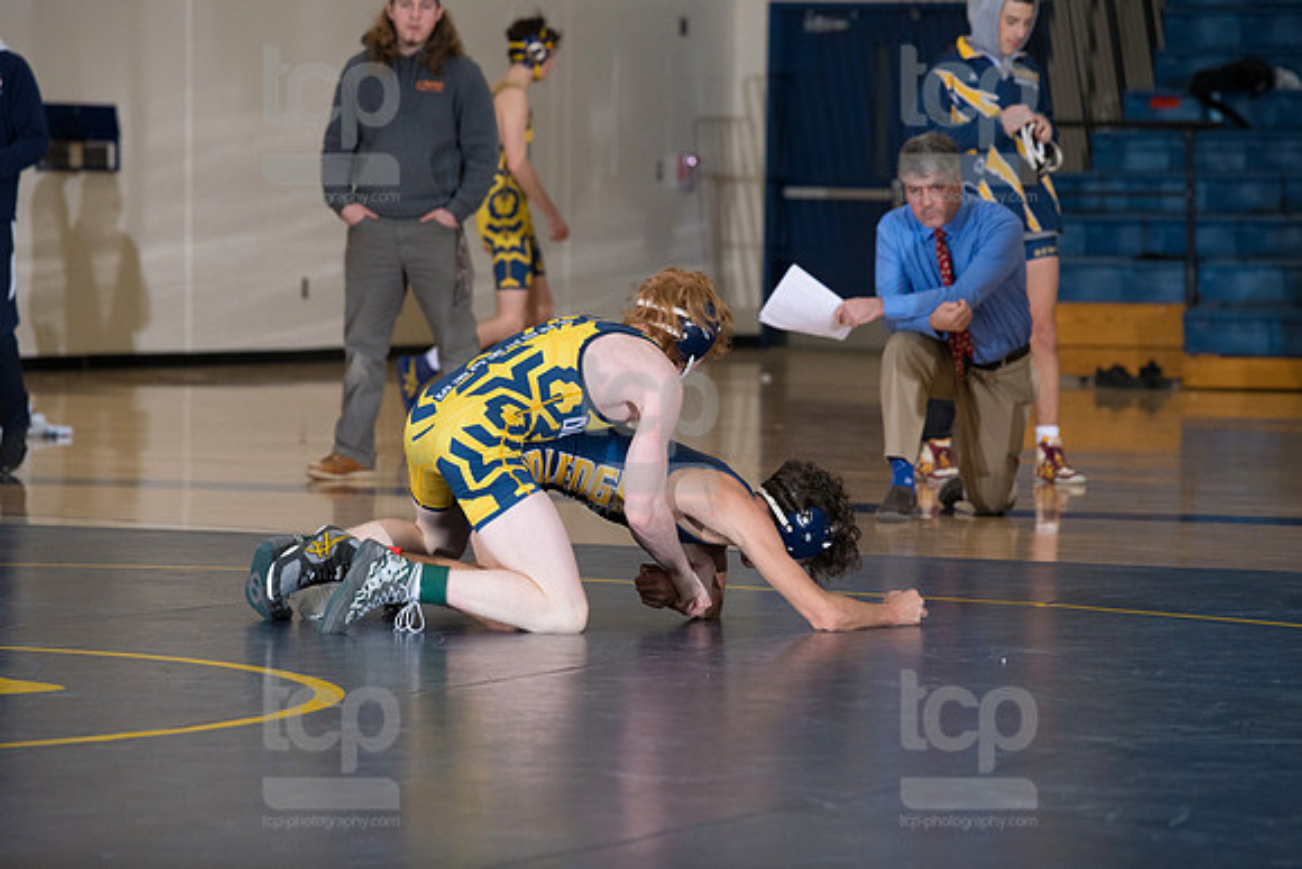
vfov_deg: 7.0
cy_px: 434
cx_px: 651
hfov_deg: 10.5
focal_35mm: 195
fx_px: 7054
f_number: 5.6
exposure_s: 1/250
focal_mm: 195
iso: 1250
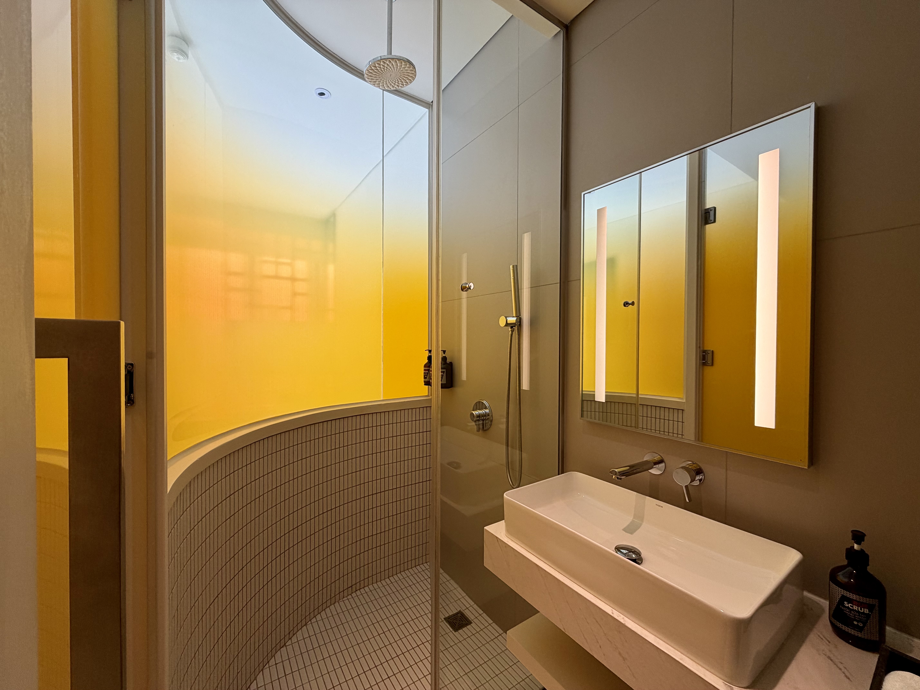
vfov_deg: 85.7
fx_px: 372
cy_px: 345
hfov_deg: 102.1
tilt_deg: -0.5
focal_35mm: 14
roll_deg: +0.1
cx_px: 460
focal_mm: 2.22
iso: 50
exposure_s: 1/100
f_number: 2.2
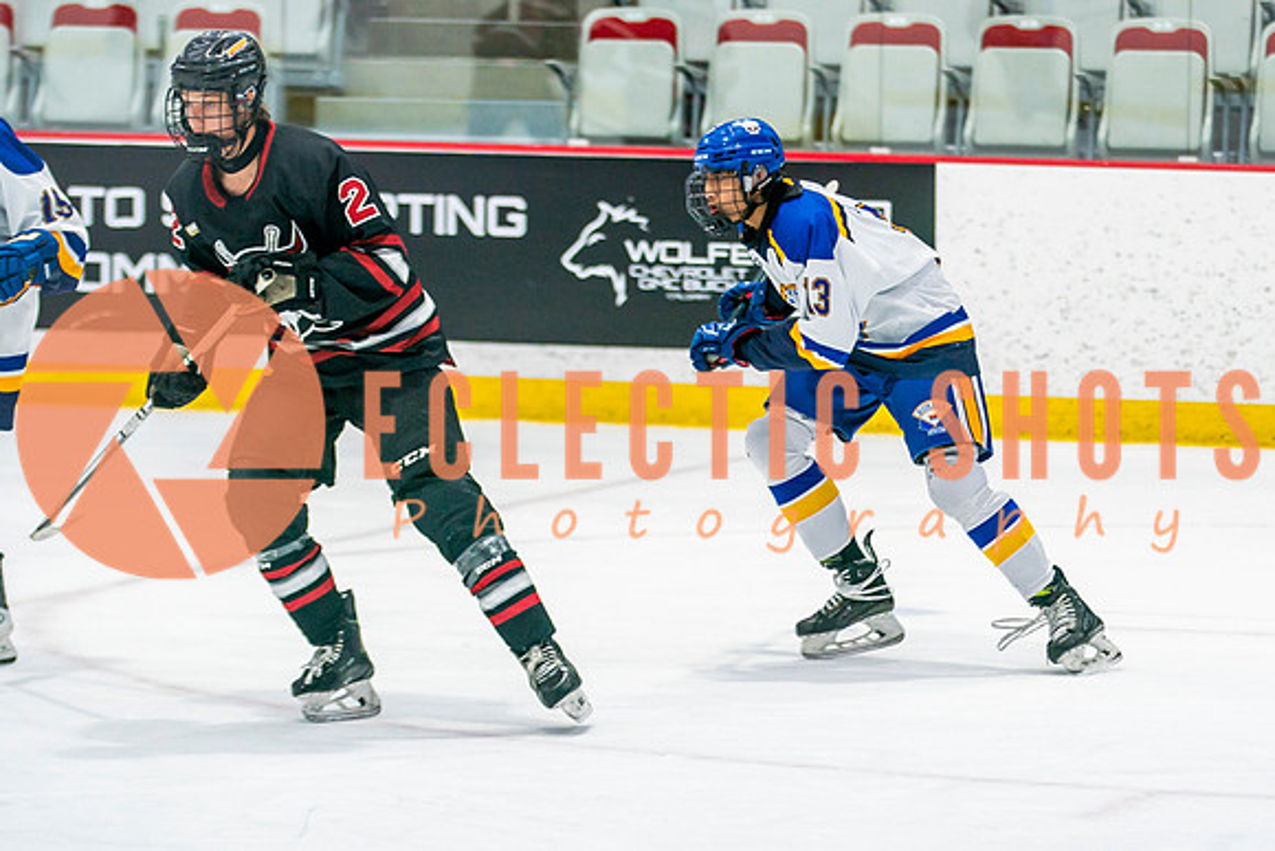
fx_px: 7917
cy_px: 405
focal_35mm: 224
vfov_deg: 6.2
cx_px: 866
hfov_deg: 9.2
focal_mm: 123
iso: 500
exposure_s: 1/640
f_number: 3.2
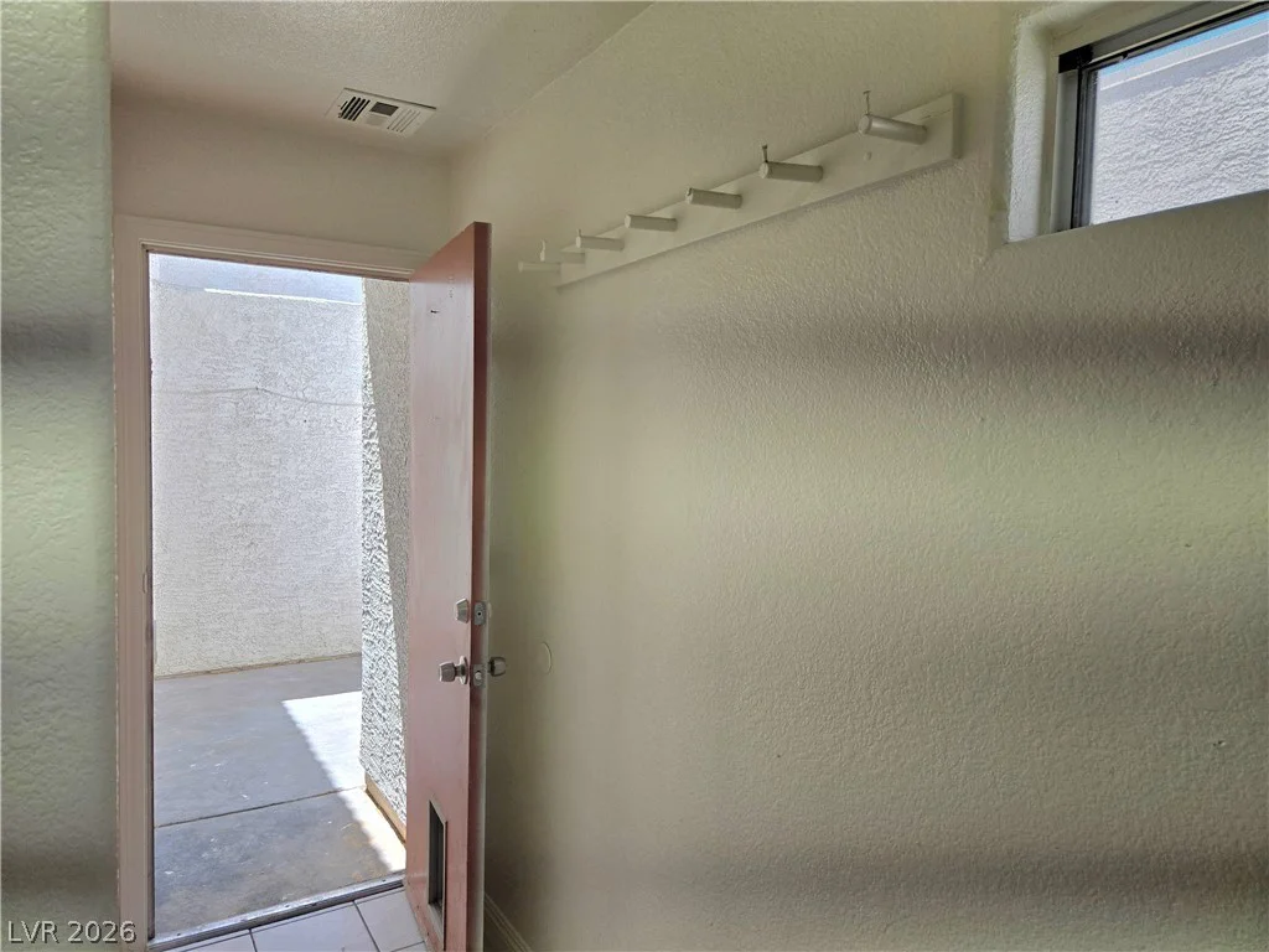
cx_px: 634
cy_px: 476
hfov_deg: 73.9
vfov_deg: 58.9
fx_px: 843
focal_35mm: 23
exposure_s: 1/1429
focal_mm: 5.4
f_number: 1.8
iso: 80
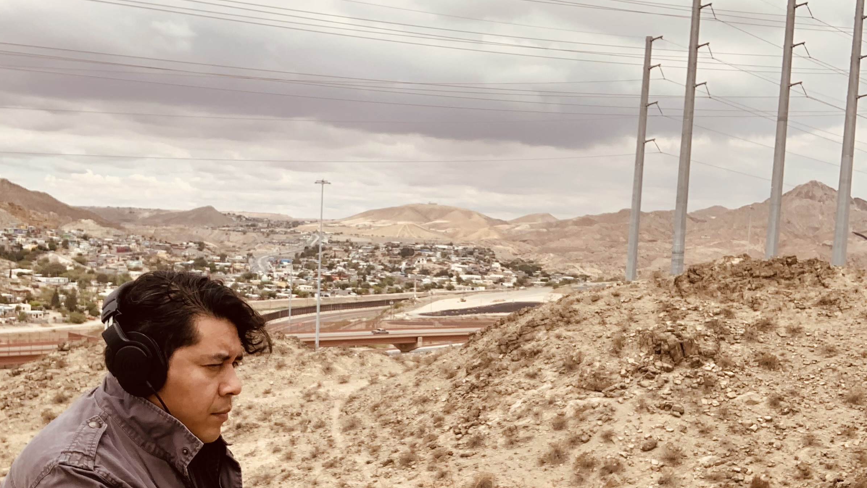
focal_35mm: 45
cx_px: 394
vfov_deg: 26.3
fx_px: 1035
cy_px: 342
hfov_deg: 45.4
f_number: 2.2
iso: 16
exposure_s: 1/1562
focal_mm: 2.87
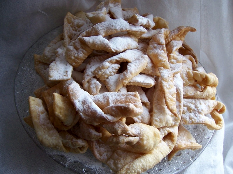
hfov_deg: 51.4
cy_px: 87
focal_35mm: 36
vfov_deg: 39.7
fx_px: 242
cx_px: 116
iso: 160
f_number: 2.8
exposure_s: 1/20
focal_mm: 6.2
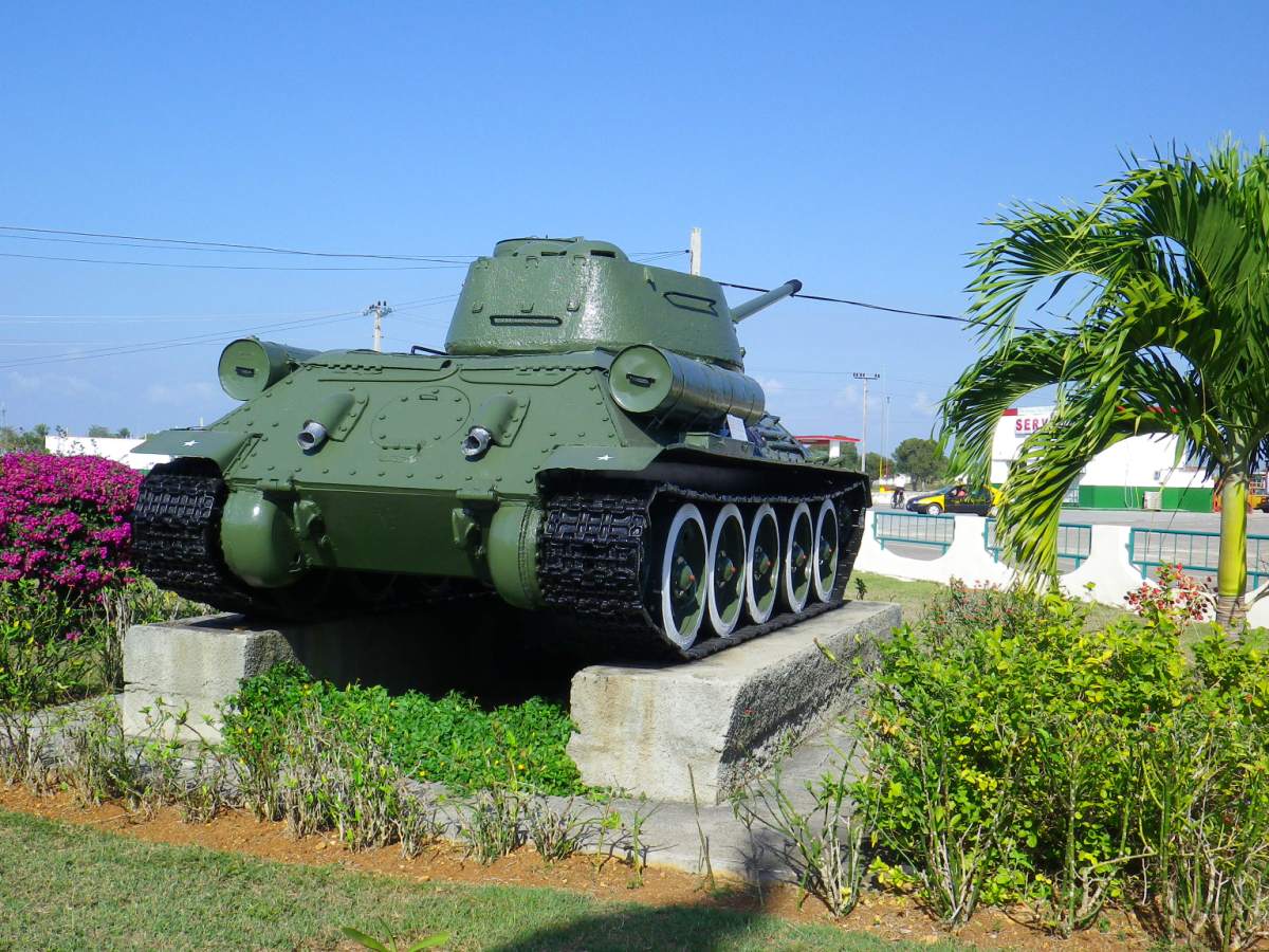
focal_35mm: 41
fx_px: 1503
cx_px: 634
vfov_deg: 35.1
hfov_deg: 45.8
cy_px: 476
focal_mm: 7.3
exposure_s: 1/100
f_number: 10
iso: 100
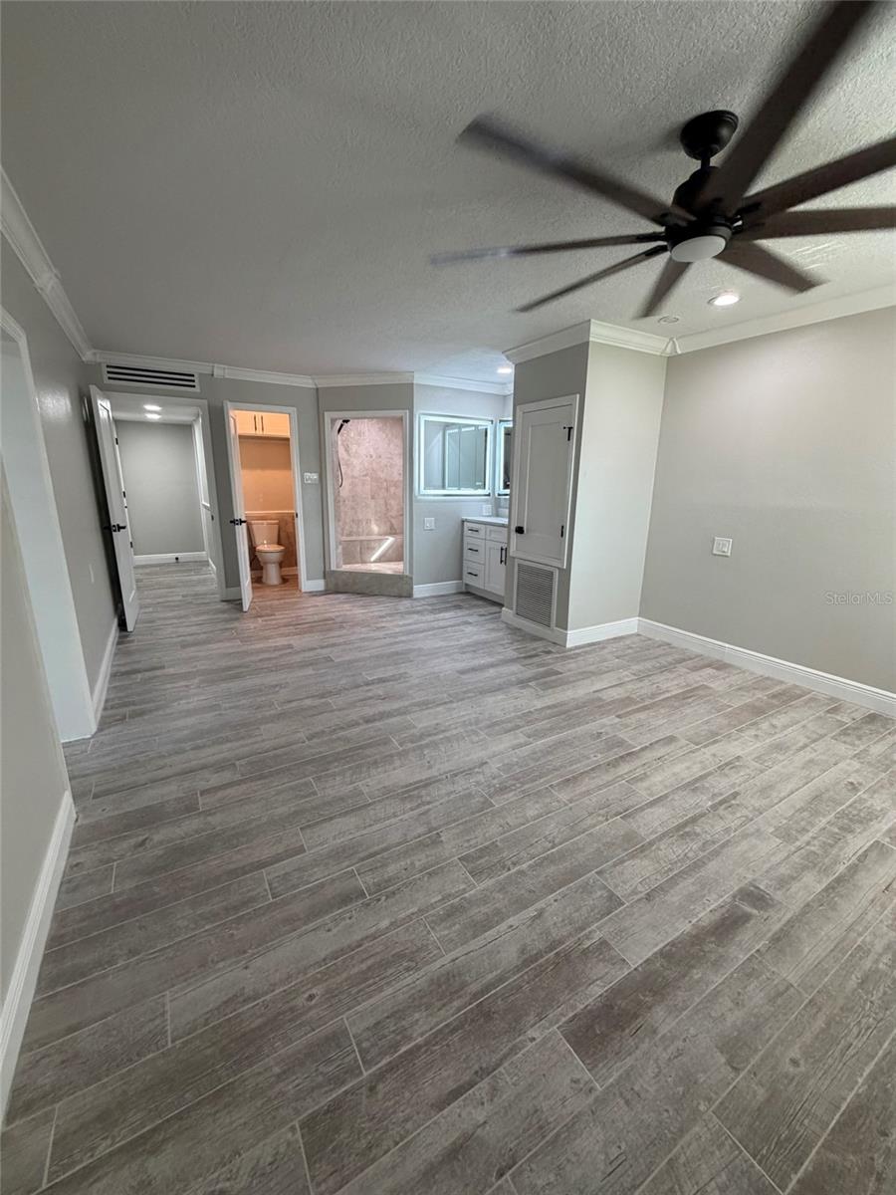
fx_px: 483
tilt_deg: -12.8
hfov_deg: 85.7
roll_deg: -0.7
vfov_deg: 102.1
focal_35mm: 14
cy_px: 598
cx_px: 448
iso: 320
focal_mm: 2.22
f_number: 2.2
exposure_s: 1/120
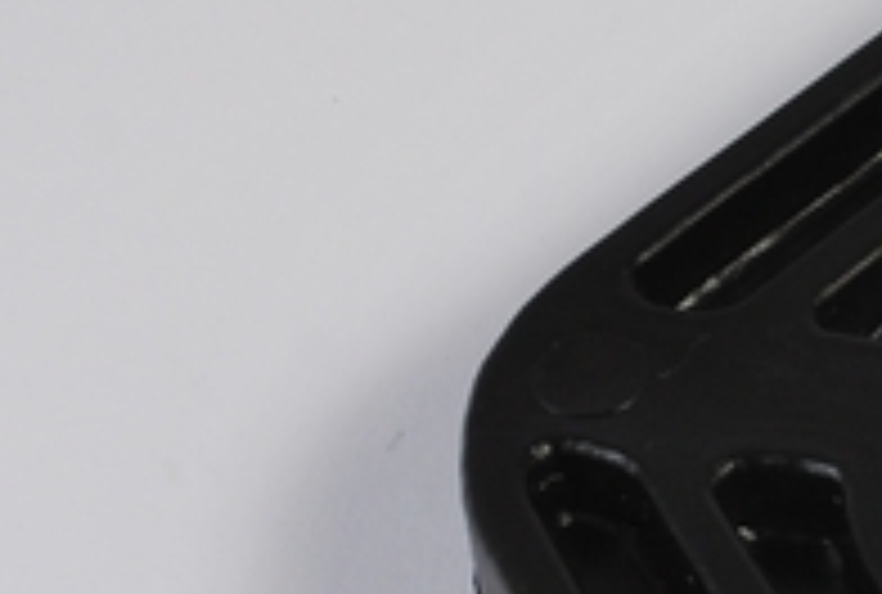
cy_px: 407
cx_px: 1120
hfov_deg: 9.4
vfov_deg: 6.5
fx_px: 5260
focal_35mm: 214
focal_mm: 35
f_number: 9
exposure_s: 1/30
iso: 200
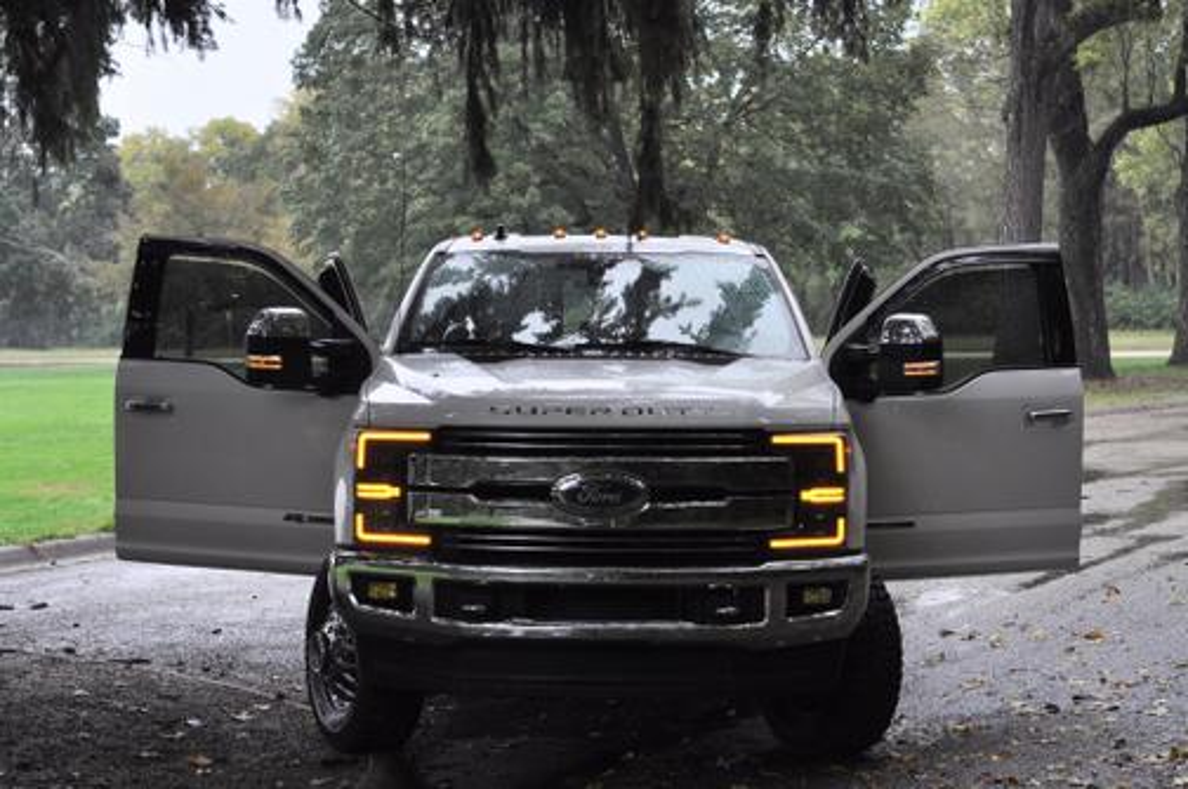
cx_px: 594
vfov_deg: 18.1
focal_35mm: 75
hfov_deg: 27.0
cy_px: 394
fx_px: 2473
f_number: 4.5
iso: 320
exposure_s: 1/500
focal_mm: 50
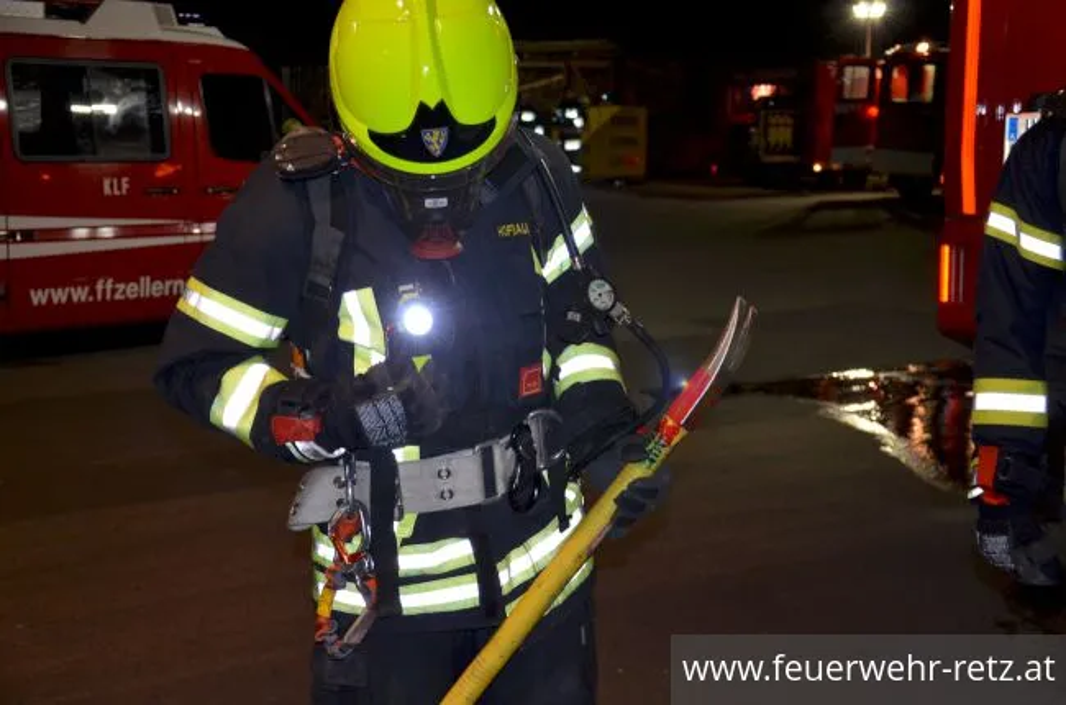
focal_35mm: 57
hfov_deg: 35.1
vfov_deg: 23.7
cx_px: 533
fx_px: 1684
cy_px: 352
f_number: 4.5
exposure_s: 1/60
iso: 1000
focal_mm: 38
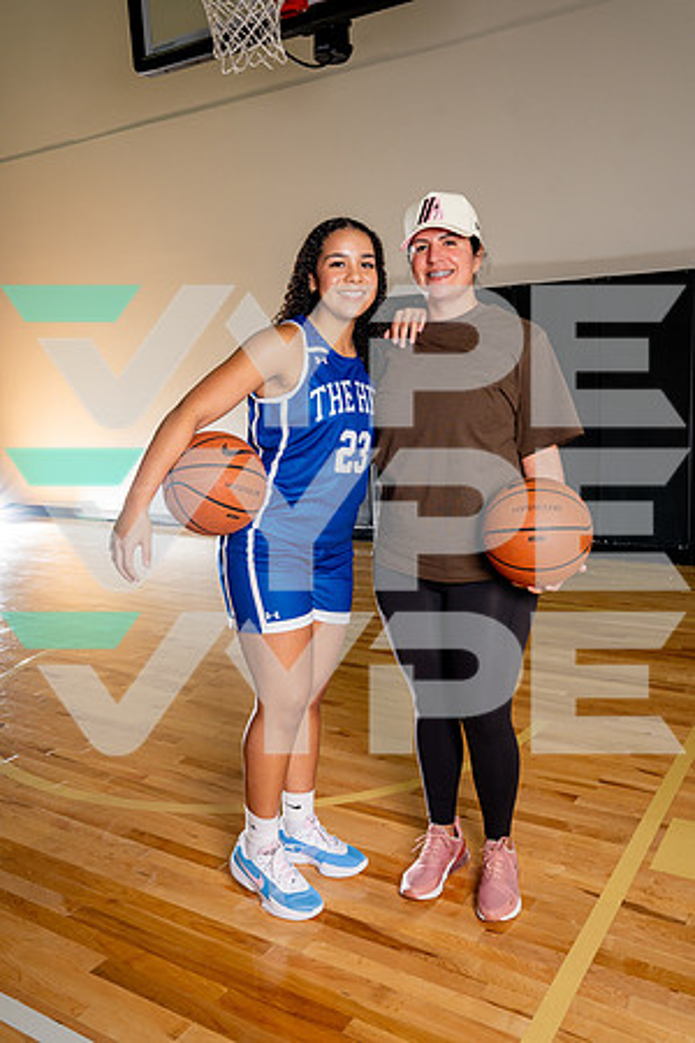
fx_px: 860
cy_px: 522
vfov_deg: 62.4
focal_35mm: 30
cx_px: 348
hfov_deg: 44.0
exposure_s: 1/200
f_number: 7.1
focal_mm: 29.7
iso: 640
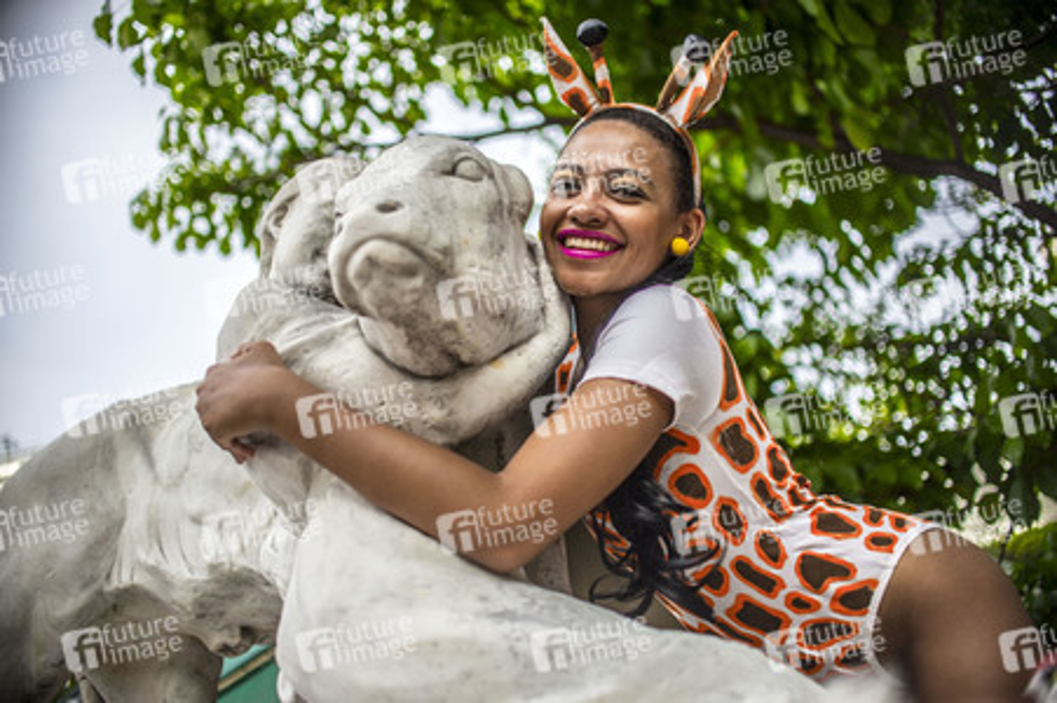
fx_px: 1027
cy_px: 352
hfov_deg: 54.5
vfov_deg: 37.8
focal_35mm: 35
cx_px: 528
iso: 200
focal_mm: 35
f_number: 1.8
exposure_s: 1/2500
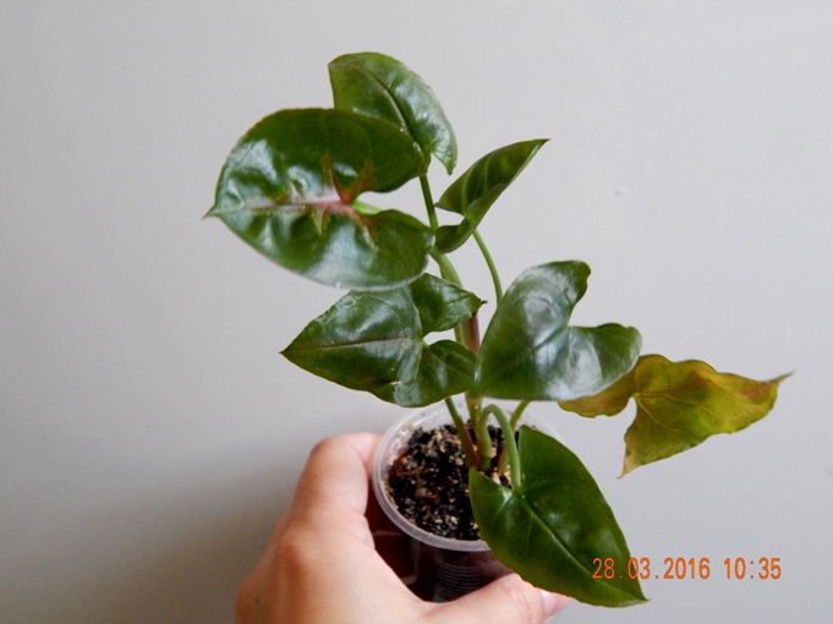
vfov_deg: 39.6
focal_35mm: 36
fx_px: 866
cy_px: 314
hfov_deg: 51.4
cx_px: 427
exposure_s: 1/40
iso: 400
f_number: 3.3
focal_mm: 6.1
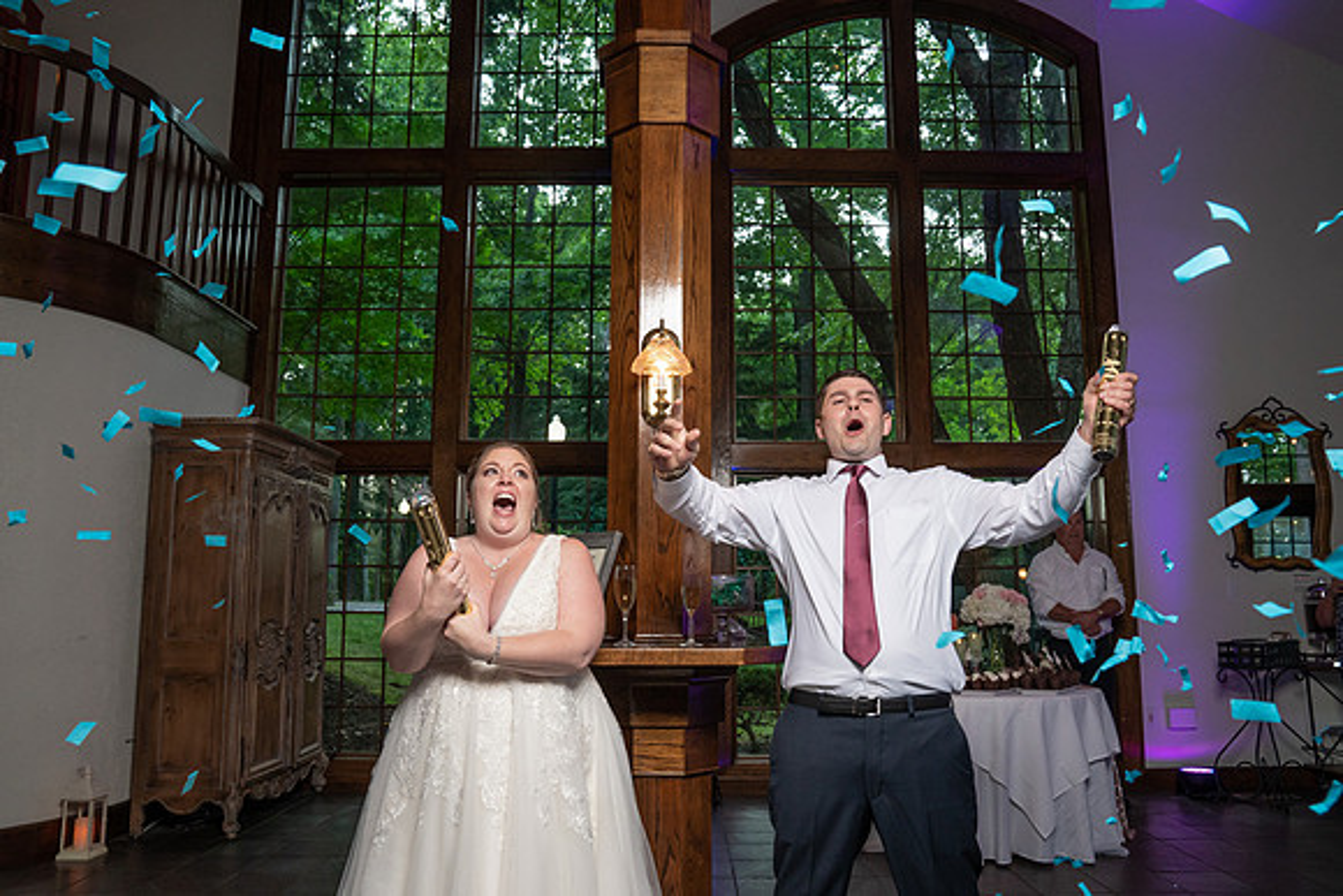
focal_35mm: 27
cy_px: 448
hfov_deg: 67.5
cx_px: 672
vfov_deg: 48.0
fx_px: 1006
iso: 2000
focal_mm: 26
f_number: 5.6
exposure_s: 1/200
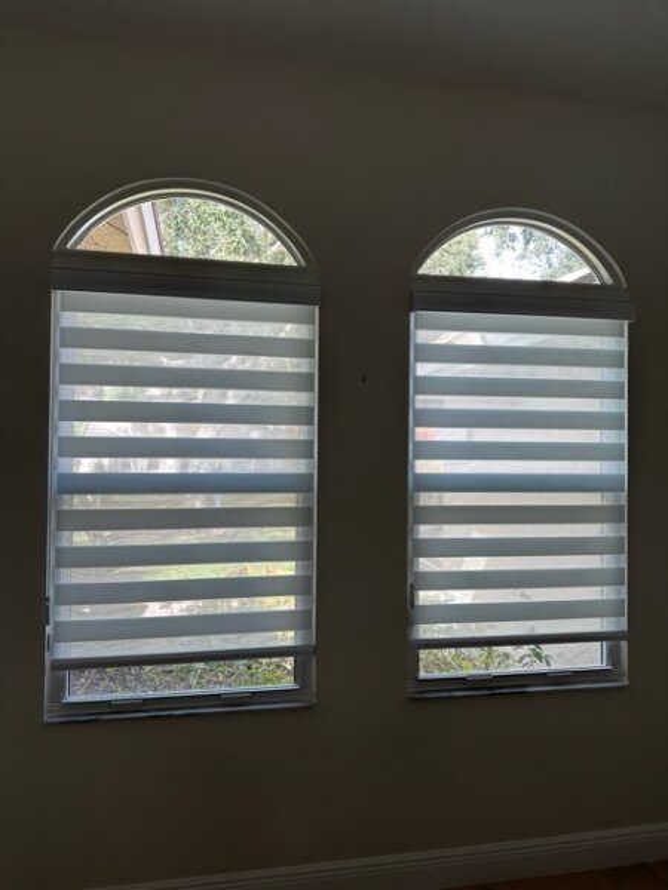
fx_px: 618
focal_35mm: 24
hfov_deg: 56.8
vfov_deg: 71.6
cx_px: 334
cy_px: 445
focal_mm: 6.86
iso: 64
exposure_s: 1/121
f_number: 1.78
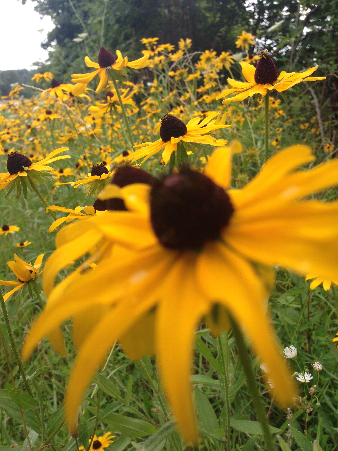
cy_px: 226
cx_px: 169
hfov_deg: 42.9
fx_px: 430
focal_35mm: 33
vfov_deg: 55.4
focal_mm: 4.12
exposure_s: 1/267
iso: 50
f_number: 2.4
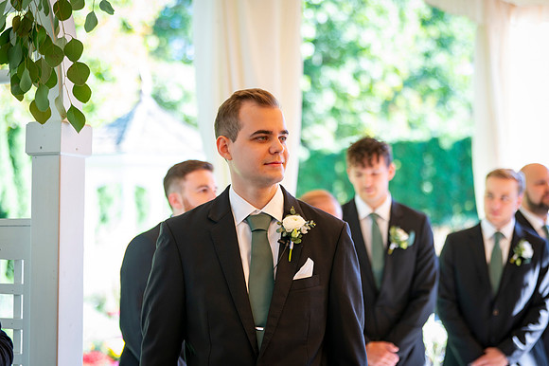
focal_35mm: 80
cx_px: 274
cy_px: 183
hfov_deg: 25.2
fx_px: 1226
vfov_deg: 16.9
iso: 640
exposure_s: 1/320
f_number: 2.8
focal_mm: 80
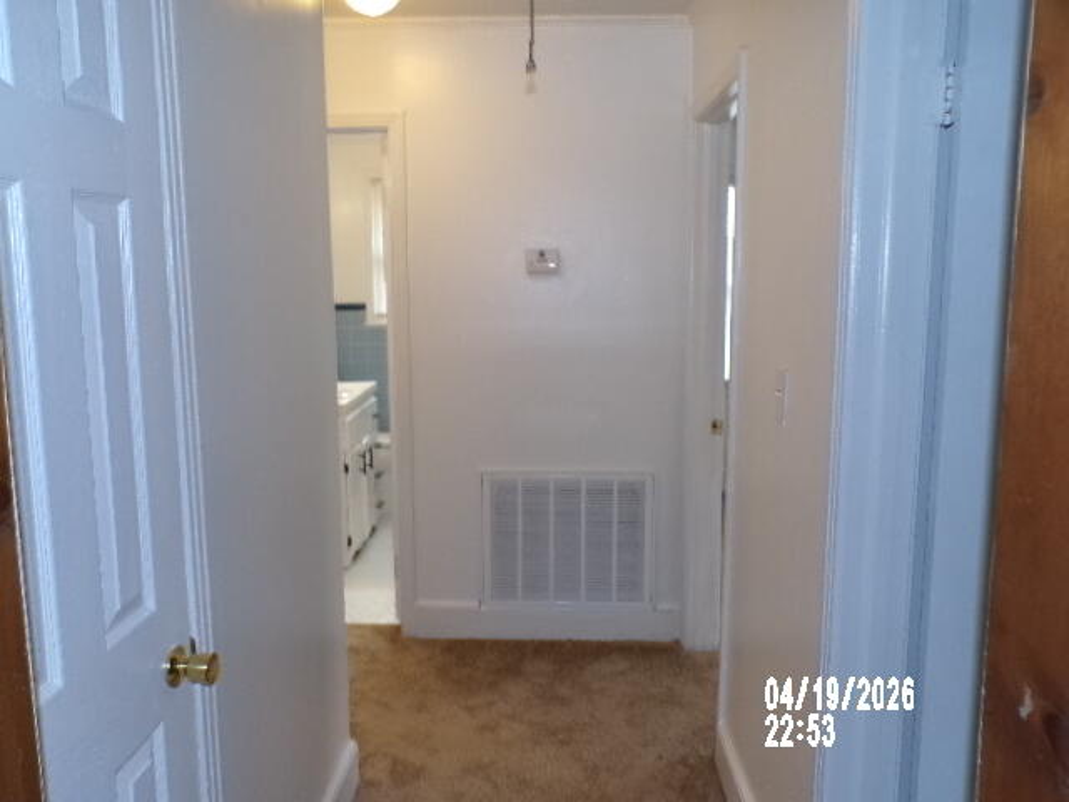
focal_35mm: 28
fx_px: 865
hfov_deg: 63.4
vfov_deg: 49.7
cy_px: 401
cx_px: 534
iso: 200
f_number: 3.1
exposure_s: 1/34
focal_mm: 5
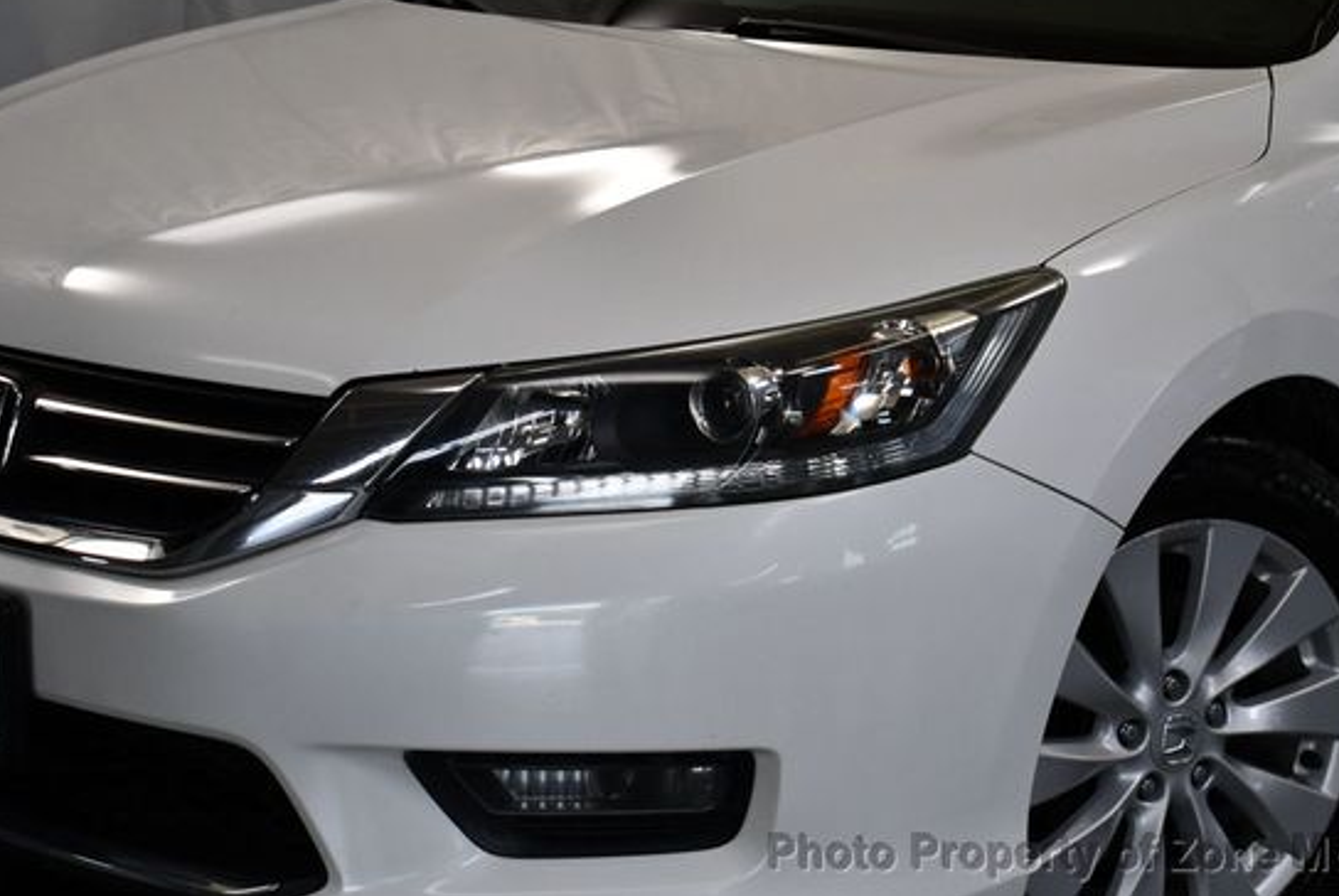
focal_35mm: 80
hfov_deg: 25.3
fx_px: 2979
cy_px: 374
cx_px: 738
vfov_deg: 17.1
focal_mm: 34
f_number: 4.5
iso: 560
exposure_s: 1/250
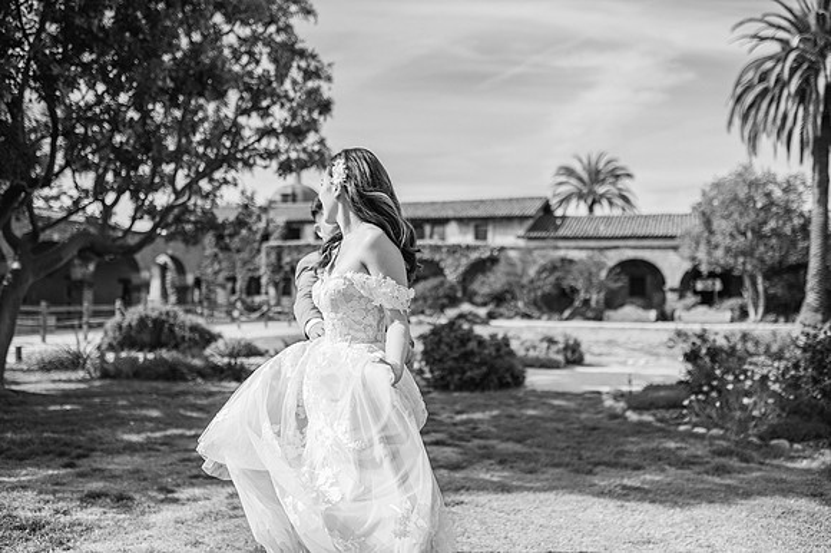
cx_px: 416
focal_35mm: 35
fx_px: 807
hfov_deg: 54.5
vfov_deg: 37.8
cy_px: 276
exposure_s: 1/4000
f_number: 2
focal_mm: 35
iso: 100
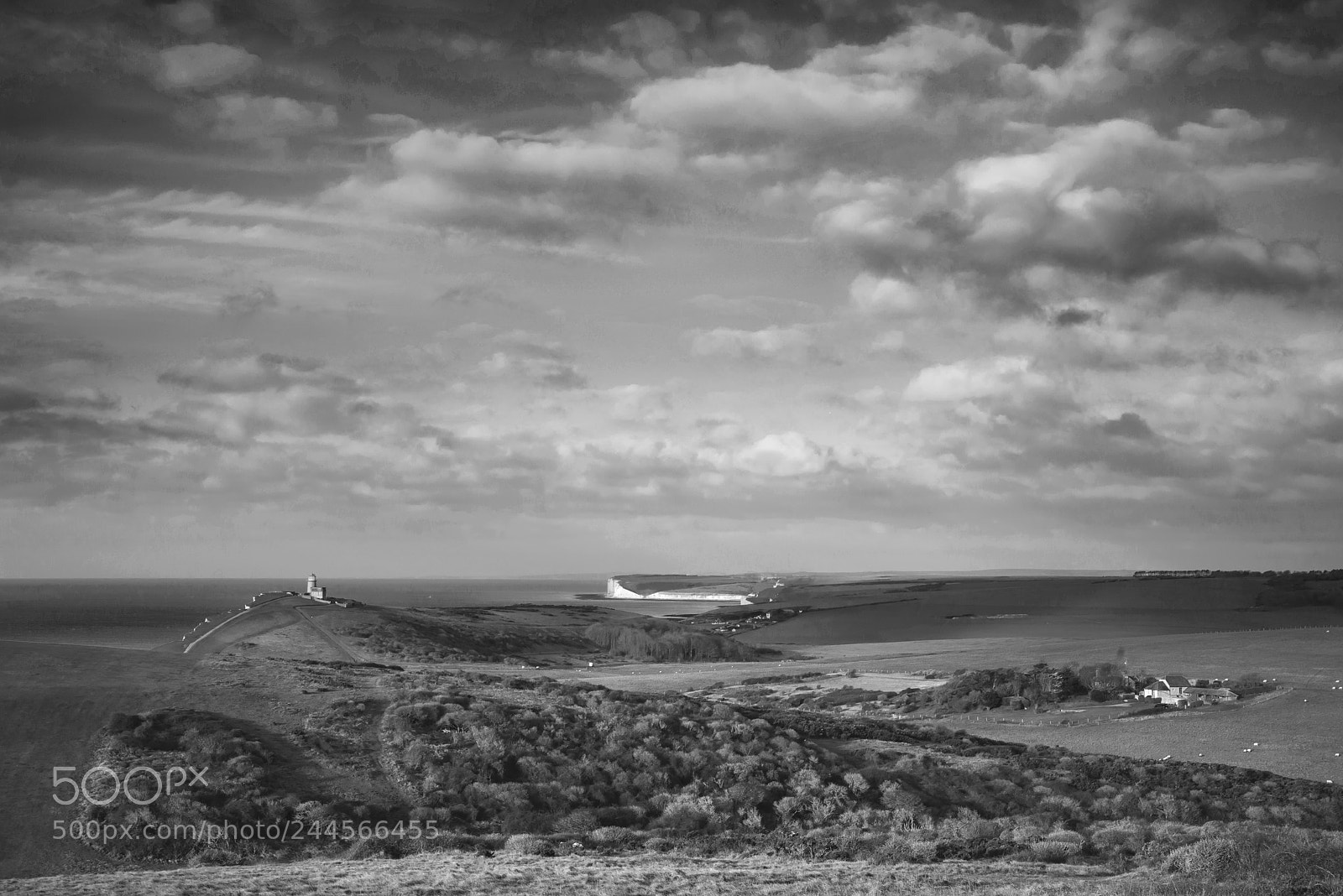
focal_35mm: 52
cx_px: 672
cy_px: 448
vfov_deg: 26.0
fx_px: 1940
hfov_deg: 38.2
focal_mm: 52
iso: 500
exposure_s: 1/200
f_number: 11
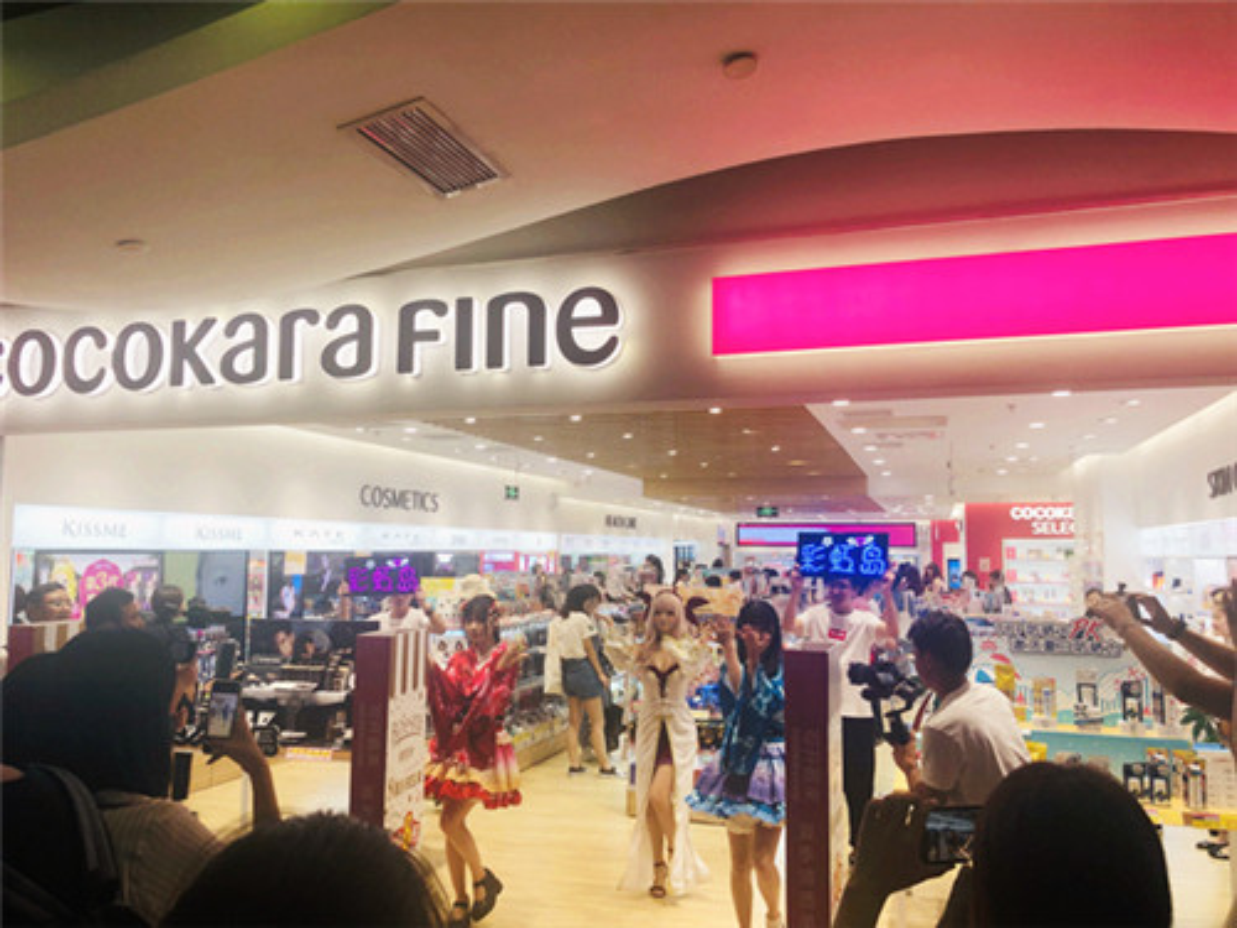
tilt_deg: +4.8
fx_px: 1001
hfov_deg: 63.4
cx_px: 618
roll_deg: -0.1
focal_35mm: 28
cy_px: 464
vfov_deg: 49.7
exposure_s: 1/100
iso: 25
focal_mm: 4
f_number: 1.8
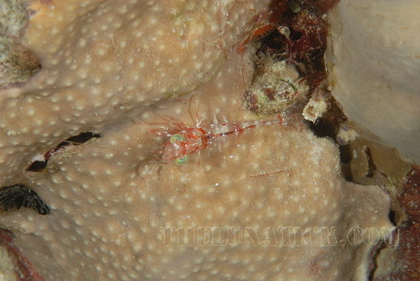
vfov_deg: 8.7
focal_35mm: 158
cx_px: 210
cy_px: 140
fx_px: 1839
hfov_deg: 13.0
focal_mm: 105
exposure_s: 1/250
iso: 100
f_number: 22
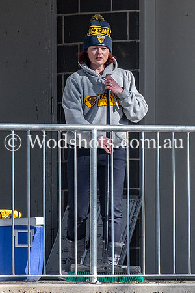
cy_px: 73
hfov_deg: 1.5
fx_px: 7425
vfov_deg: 2.3
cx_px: 126
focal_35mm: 914
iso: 280
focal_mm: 200
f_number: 5
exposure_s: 1/1000
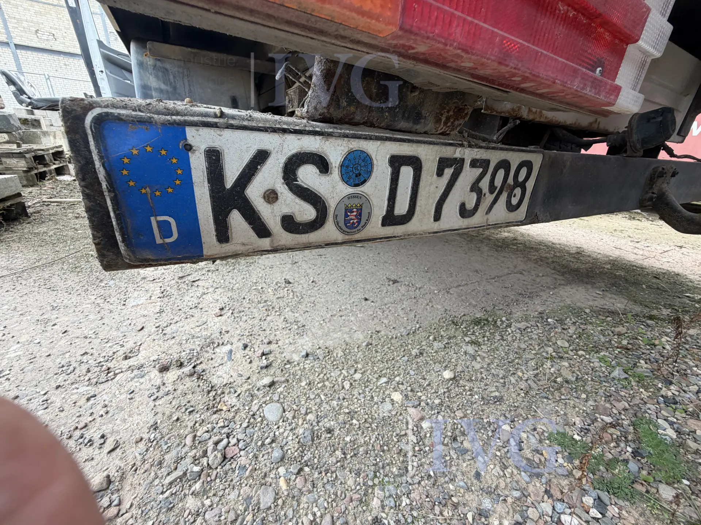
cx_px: 350
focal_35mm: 14
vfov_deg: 85.7
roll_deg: -3.4
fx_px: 284
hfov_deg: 102.1
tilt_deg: -22.5
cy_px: 262
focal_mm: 2.22
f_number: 2.2
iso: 50
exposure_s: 1/121
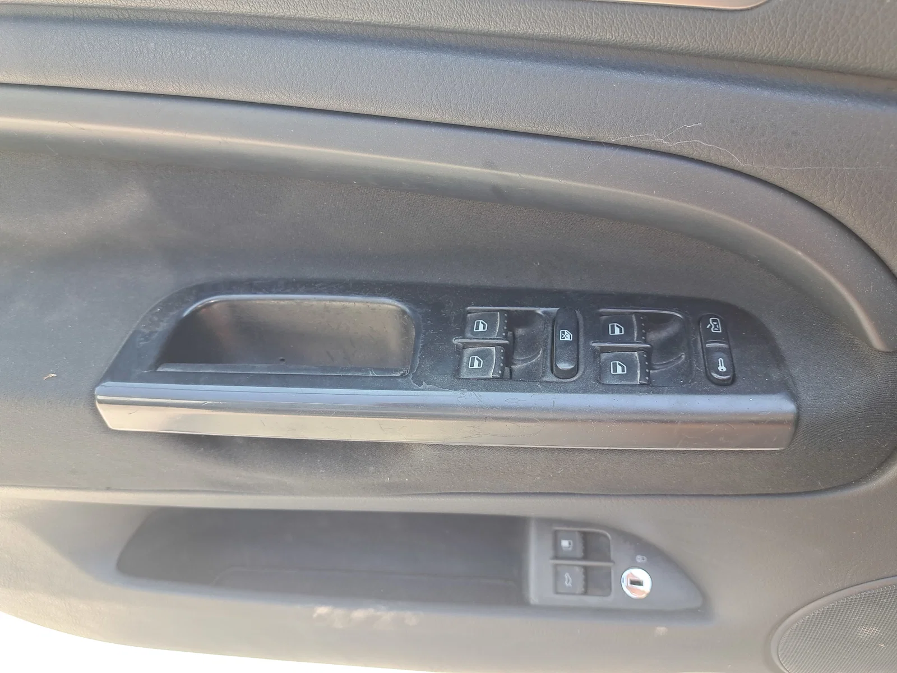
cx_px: 448
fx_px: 622
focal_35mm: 24
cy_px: 336
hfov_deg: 71.6
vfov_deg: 56.8
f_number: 1.8
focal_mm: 5.23
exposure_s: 1/100
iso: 50
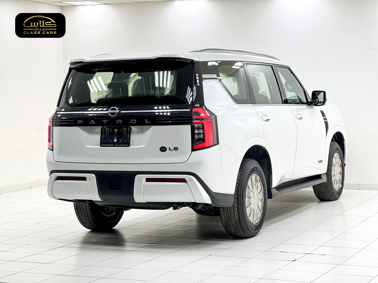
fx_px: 841
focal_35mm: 77
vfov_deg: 19.1
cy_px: 142
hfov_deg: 25.3
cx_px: 189
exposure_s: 1/120
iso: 32
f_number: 2.8
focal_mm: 9
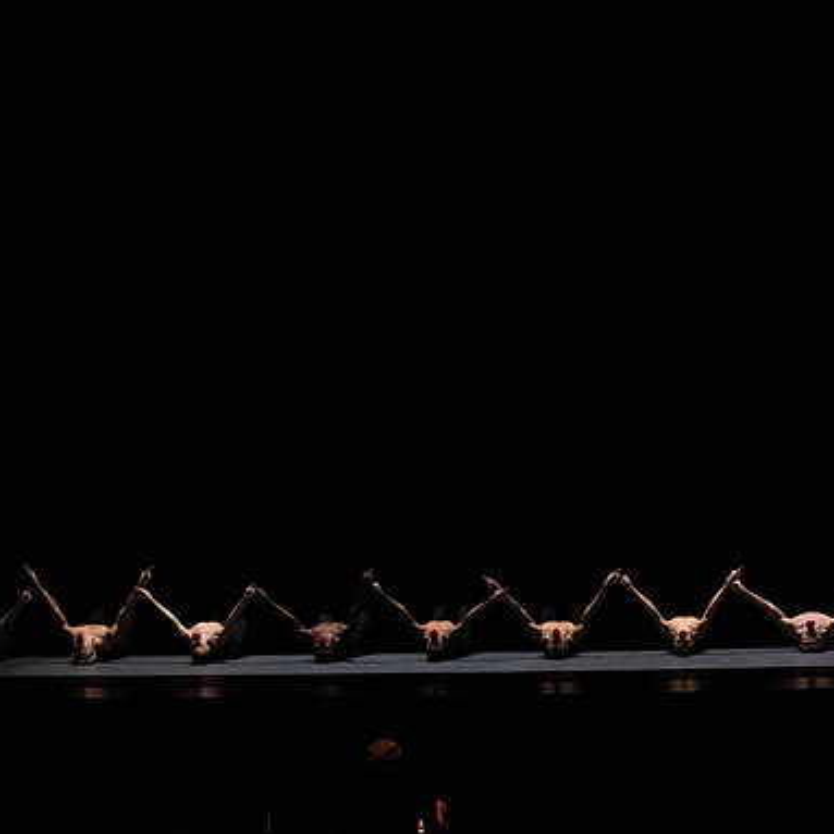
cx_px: 490
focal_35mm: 90
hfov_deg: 19.3
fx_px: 2453
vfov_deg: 19.3
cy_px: 415
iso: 20000
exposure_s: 1/400
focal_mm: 70
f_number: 10
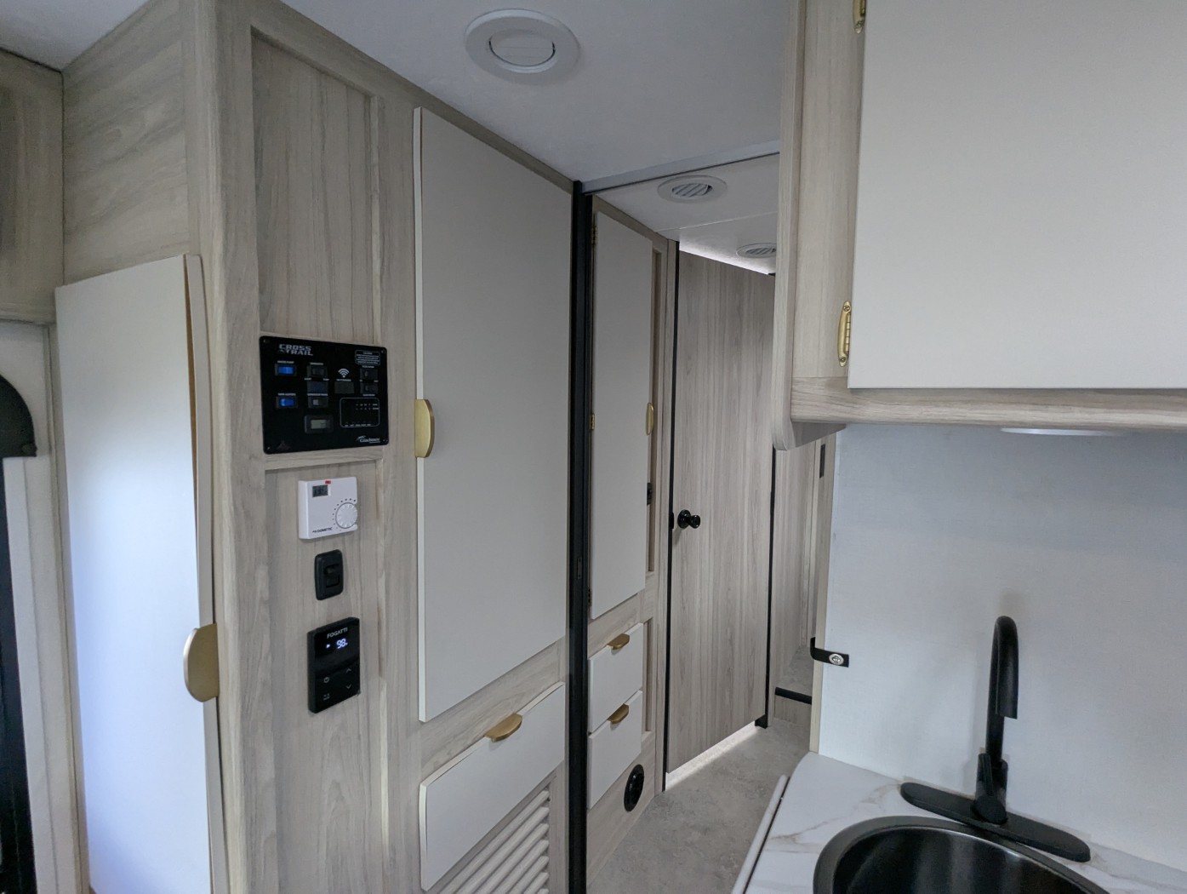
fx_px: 549
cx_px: 594
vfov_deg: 78.2
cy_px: 447
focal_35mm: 16
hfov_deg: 94.4
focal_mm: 2.35
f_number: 2.2
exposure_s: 1/120
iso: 228
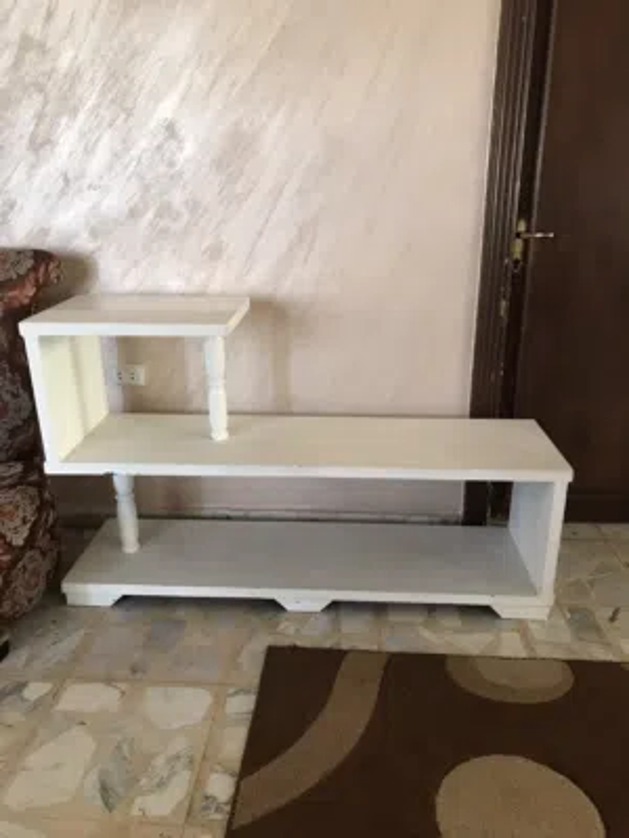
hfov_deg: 49.7
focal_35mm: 28
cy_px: 419
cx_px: 314
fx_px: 678
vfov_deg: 63.4
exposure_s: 1/17
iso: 80
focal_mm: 3.99
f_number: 1.8
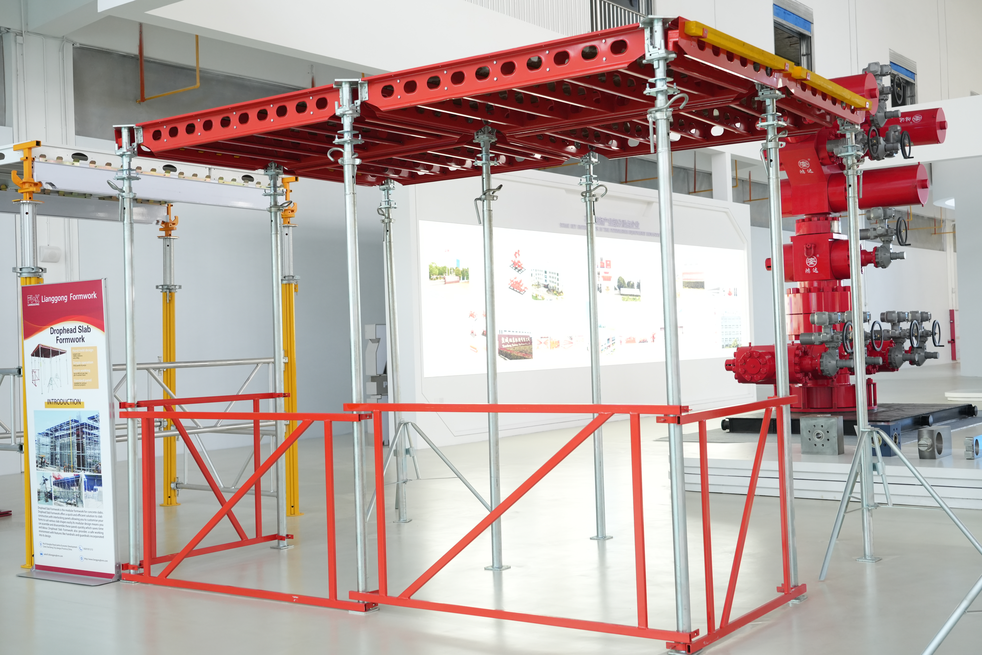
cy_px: 328
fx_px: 1146
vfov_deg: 31.9
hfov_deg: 46.4
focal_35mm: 42
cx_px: 491
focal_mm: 42
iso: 1600
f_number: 5.6
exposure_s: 1/100
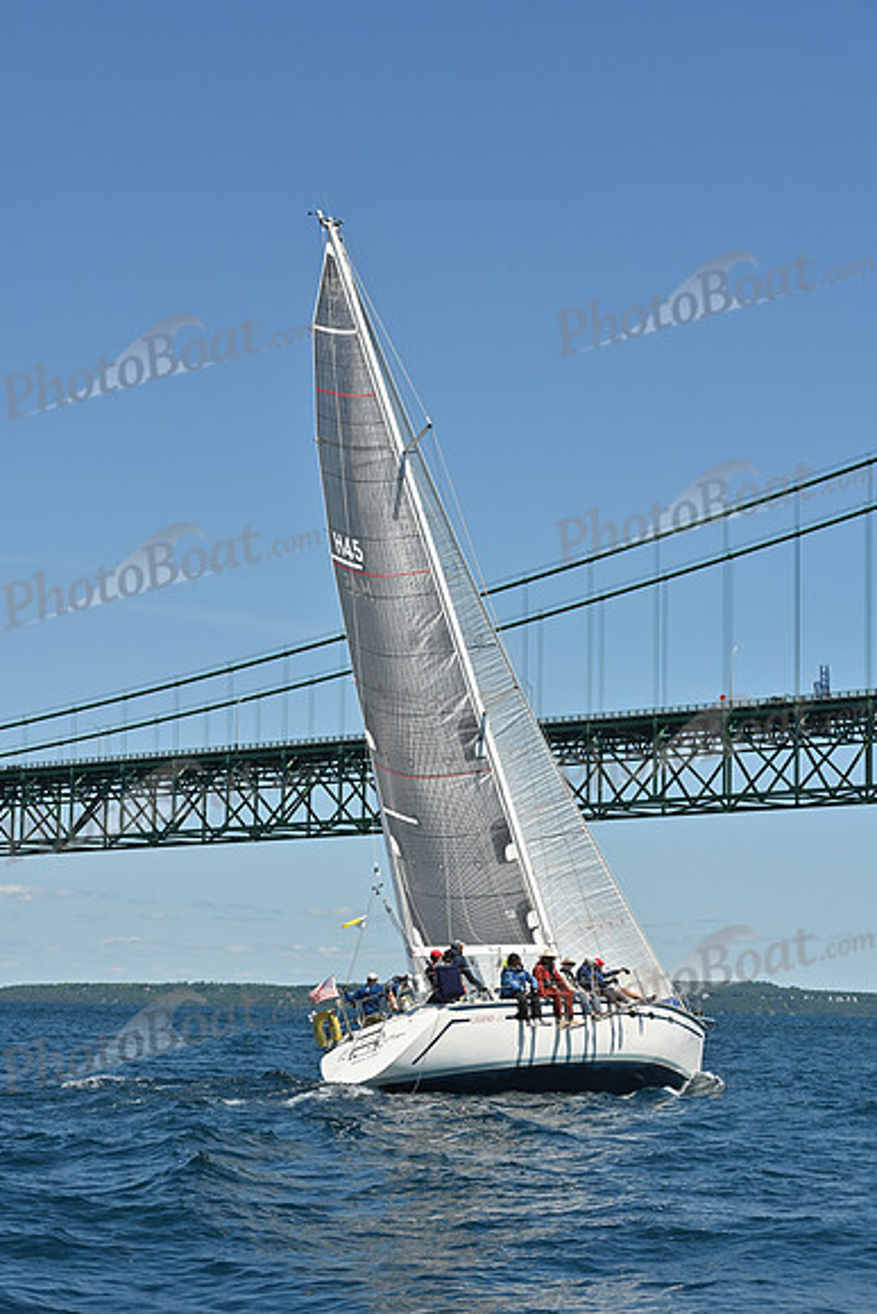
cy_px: 657
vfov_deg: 26.0
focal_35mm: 78
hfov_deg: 17.5
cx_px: 438
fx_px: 2848
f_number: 10
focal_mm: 78
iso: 320
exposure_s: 1/1000
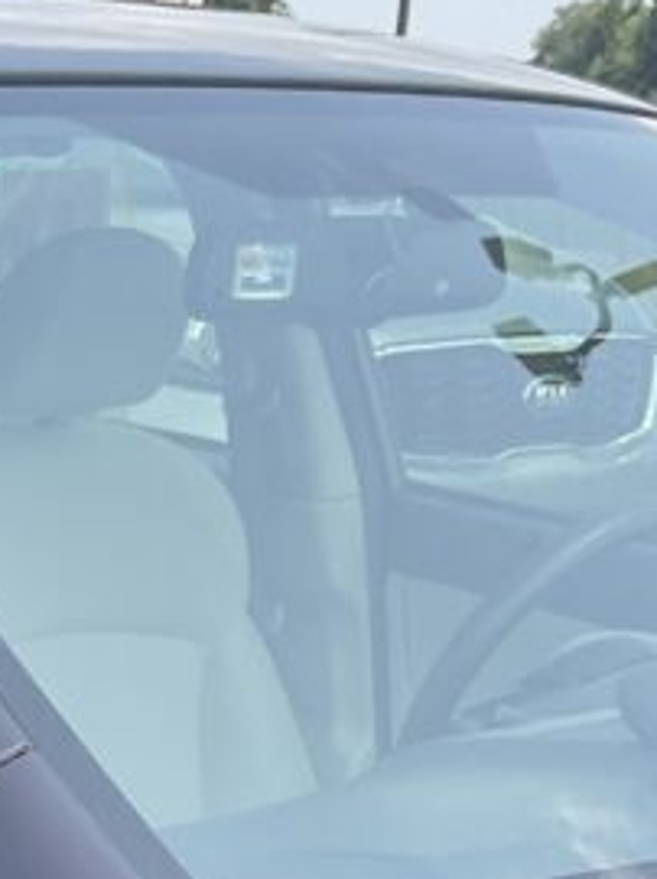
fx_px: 2788
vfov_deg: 16.5
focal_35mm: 110
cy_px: 1266
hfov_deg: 12.9
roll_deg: -2.2
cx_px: -228
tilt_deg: -22.6
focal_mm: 3
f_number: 1.8
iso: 16
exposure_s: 1/509
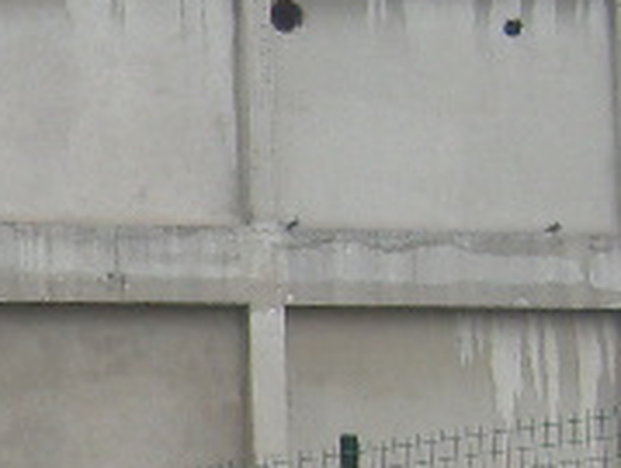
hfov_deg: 9.9
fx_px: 3487
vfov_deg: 7.6
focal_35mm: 194
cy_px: 673
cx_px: -295
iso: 100
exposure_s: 1/320
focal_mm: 7.3
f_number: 2.8
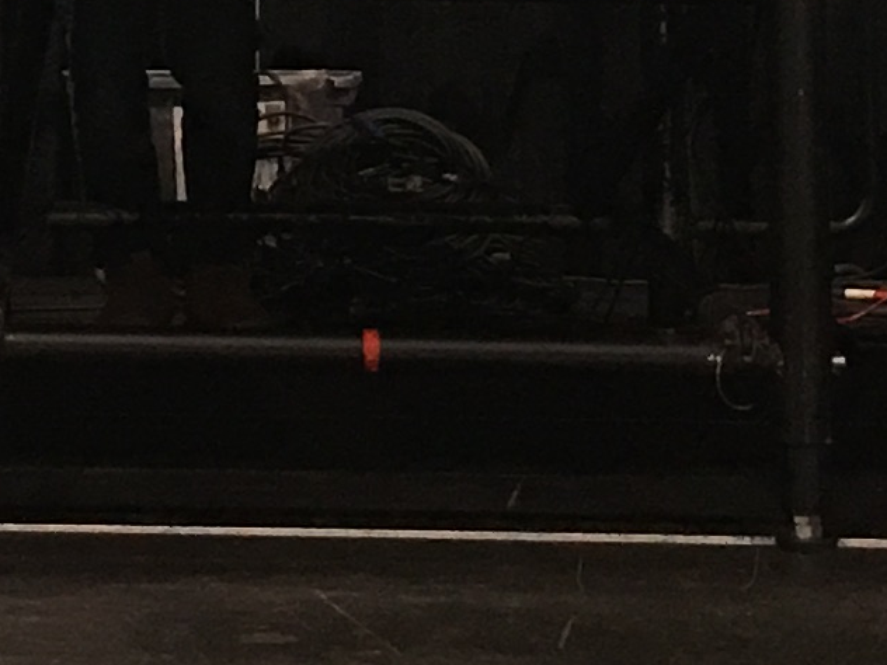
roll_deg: -1.9
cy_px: -1042
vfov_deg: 7.4
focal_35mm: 185
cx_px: 198
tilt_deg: +11.6
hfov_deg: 10.7
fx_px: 4740
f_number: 2.2
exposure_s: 1/15
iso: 40
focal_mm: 4.15
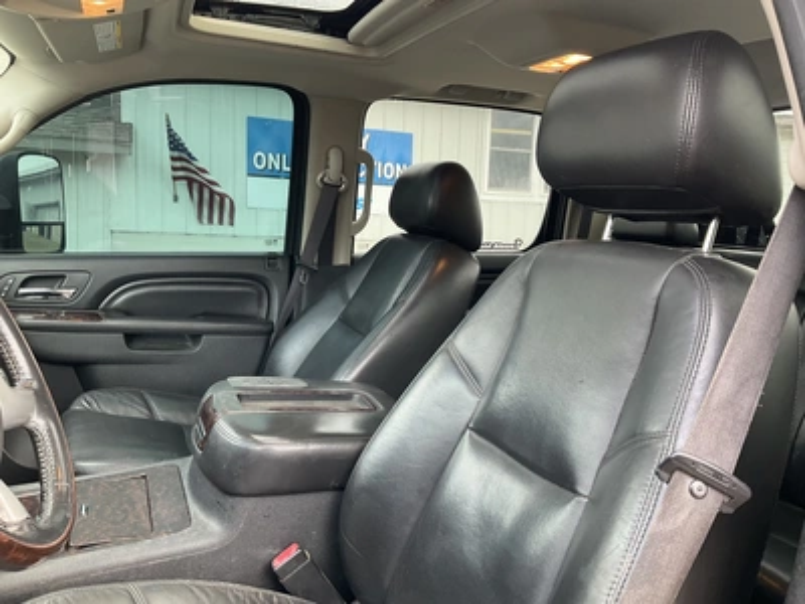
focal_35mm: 29
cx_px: 402
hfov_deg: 61.7
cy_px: 302
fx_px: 674
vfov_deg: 48.2
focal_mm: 3
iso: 40
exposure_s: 1/122
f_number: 1.8
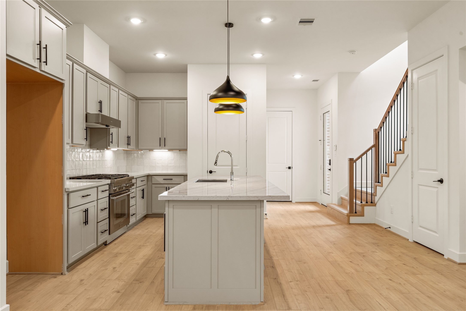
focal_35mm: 27
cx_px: 233
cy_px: 156
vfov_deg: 47.9
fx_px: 349
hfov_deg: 67.4
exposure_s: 1/3
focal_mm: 27
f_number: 9
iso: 200
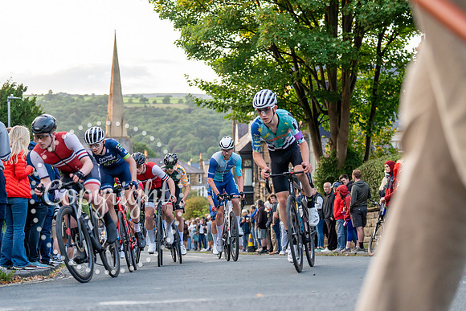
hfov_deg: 28.8
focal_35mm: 70
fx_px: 906
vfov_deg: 19.5
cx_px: 233
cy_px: 156
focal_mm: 70
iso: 2000
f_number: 2.8
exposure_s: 1/1000
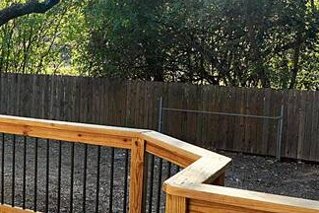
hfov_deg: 29.4
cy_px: 81
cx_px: -49
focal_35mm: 60
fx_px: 532
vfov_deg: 22.6
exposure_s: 1/125
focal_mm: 12
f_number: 5.6
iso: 100
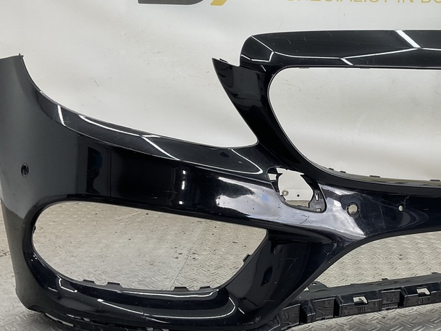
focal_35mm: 48
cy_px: 138
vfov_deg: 30.2
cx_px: 327
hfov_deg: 38.7
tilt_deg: -8.9
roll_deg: -1.3
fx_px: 612
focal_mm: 3
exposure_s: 1/120
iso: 20
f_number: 1.8
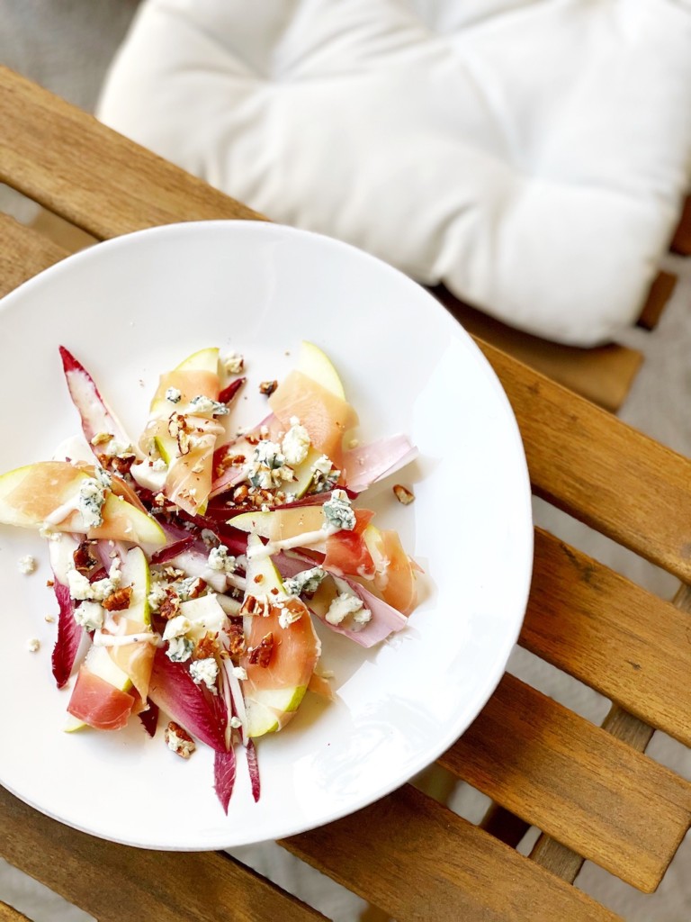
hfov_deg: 22.9
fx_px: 1703
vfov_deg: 30.3
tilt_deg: -73.9
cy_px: 461
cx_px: 346
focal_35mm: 64
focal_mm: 7.5
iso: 64
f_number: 2.2
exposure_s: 1/121
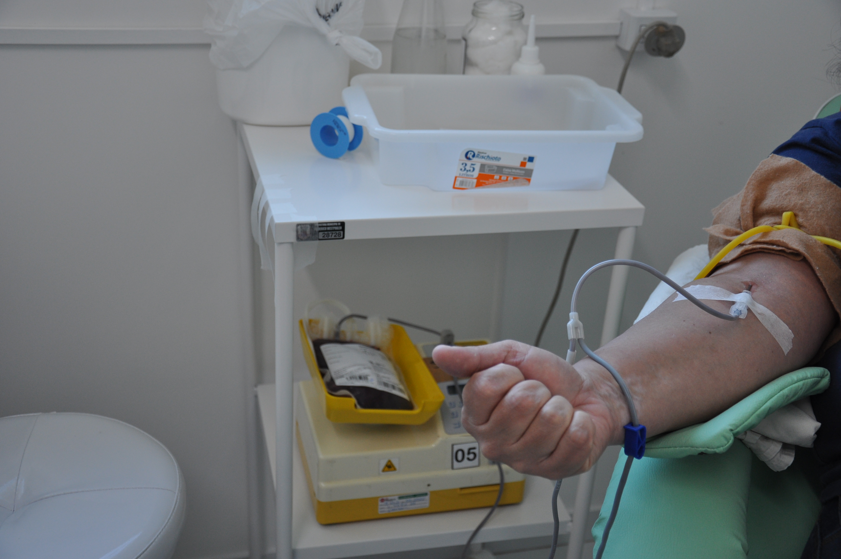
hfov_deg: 41.2
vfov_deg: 28.0
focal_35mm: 48
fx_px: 1120
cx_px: 420
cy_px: 280
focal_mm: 32
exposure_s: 1/80
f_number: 4.2
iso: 400
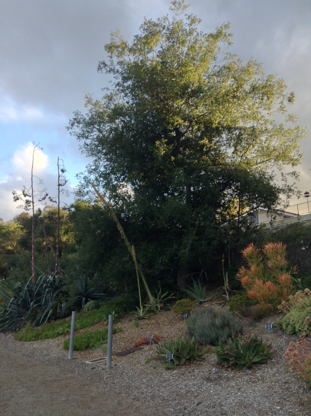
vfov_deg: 55.4
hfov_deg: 42.8
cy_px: 208
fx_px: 396
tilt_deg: +10.2
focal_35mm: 33
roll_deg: +2.1
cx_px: 156
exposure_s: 1/120
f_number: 2.4
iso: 32
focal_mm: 3.3
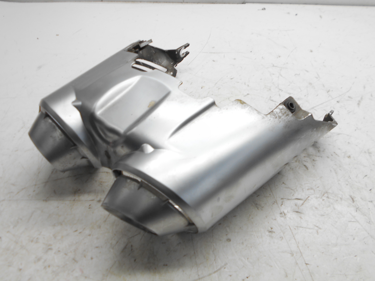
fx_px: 325
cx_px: 188
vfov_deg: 46.8
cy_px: 140
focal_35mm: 30
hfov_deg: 60.0
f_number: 3.4
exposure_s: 1/50
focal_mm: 5.1
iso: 80
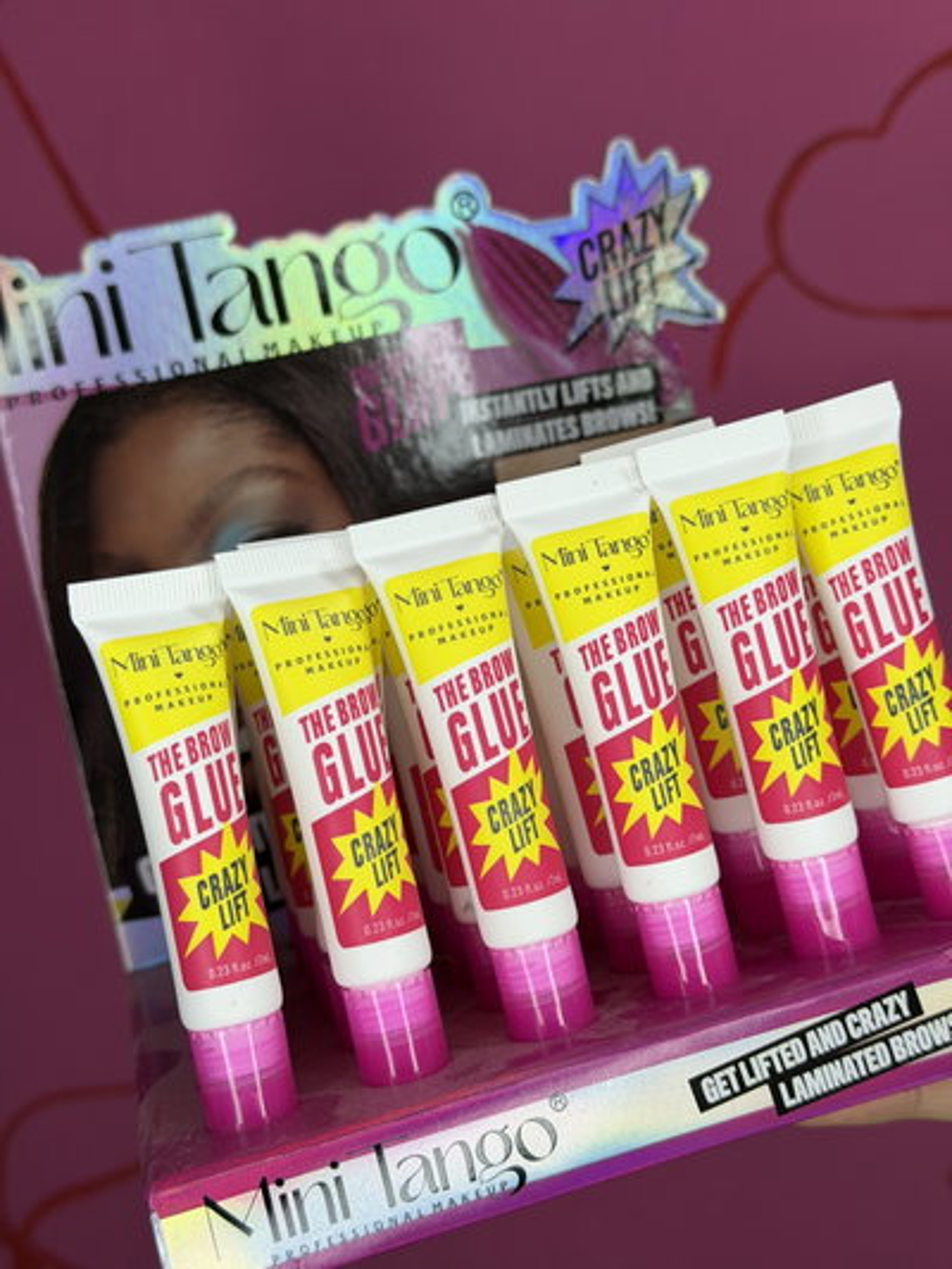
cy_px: 634
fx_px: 1759
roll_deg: -3.1
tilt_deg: -10.8
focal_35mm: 48
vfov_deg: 39.6
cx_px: 476
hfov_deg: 30.3
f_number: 1.78
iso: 50
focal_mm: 6.76
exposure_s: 1/121
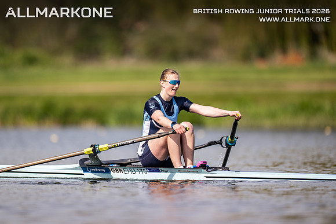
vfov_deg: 2.3
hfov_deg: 3.4
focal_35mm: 600
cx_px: 168
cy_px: 112
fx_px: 5601
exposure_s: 1/2500
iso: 280
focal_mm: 600
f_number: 4
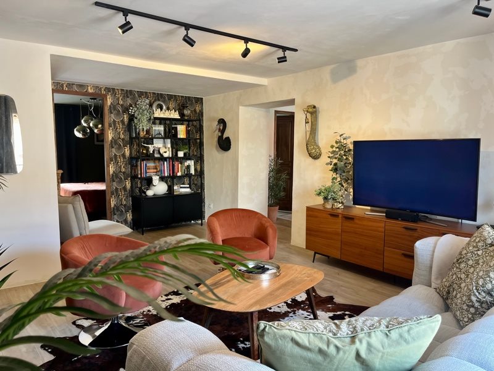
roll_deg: +0.3
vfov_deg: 53.1
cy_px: 186
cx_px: 247
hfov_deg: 67.3
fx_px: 371
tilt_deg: -6.8
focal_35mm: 26
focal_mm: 5.1
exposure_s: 1/50
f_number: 1.6
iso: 100
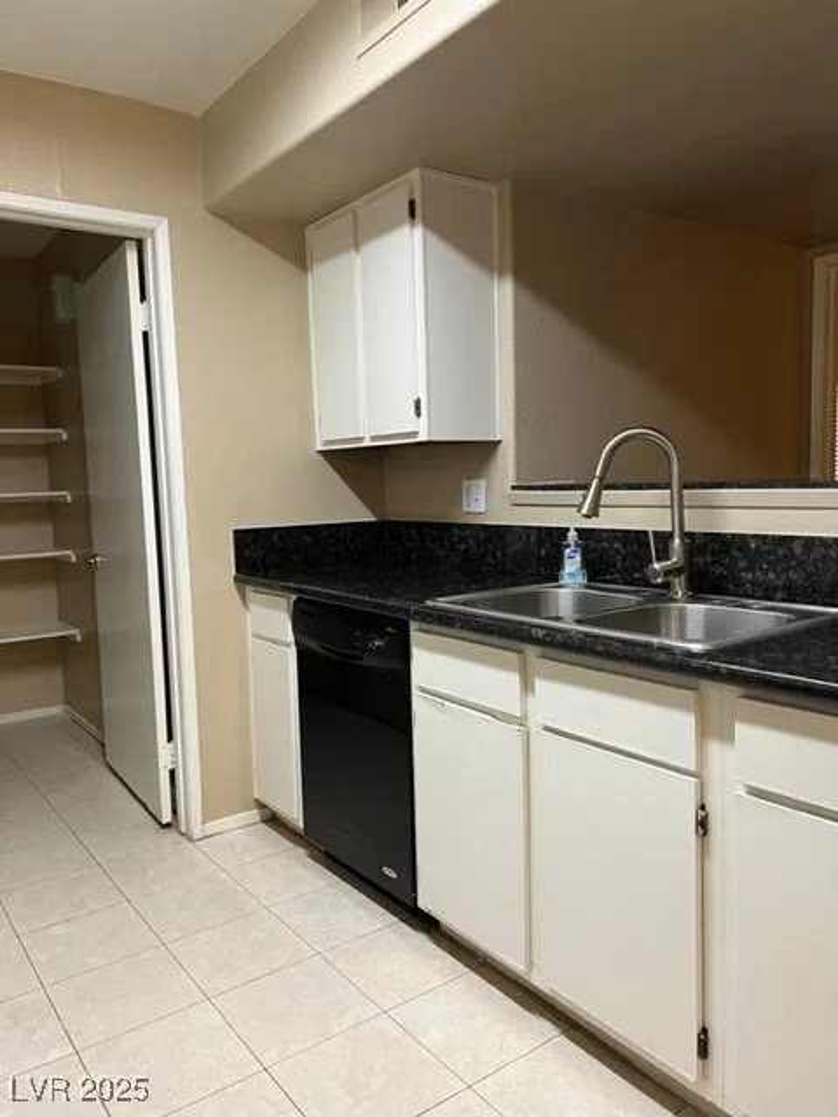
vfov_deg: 67.3
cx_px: 419
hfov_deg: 53.1
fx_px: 839
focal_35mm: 26
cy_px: 558
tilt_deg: -5.0
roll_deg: +2.2
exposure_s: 1/60
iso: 100
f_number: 1.5
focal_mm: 5.7
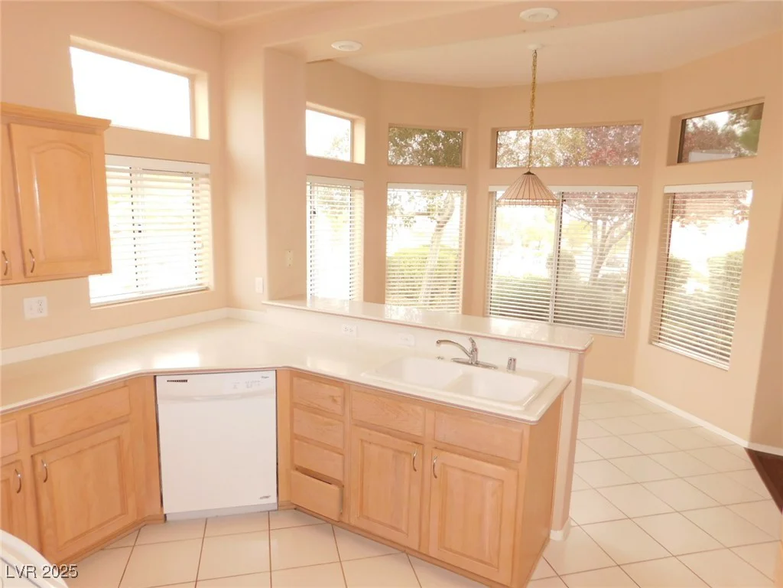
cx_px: 392
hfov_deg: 73.9
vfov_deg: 58.9
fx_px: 520
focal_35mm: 23
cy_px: 294
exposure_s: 1/60
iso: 125
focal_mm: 4
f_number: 3
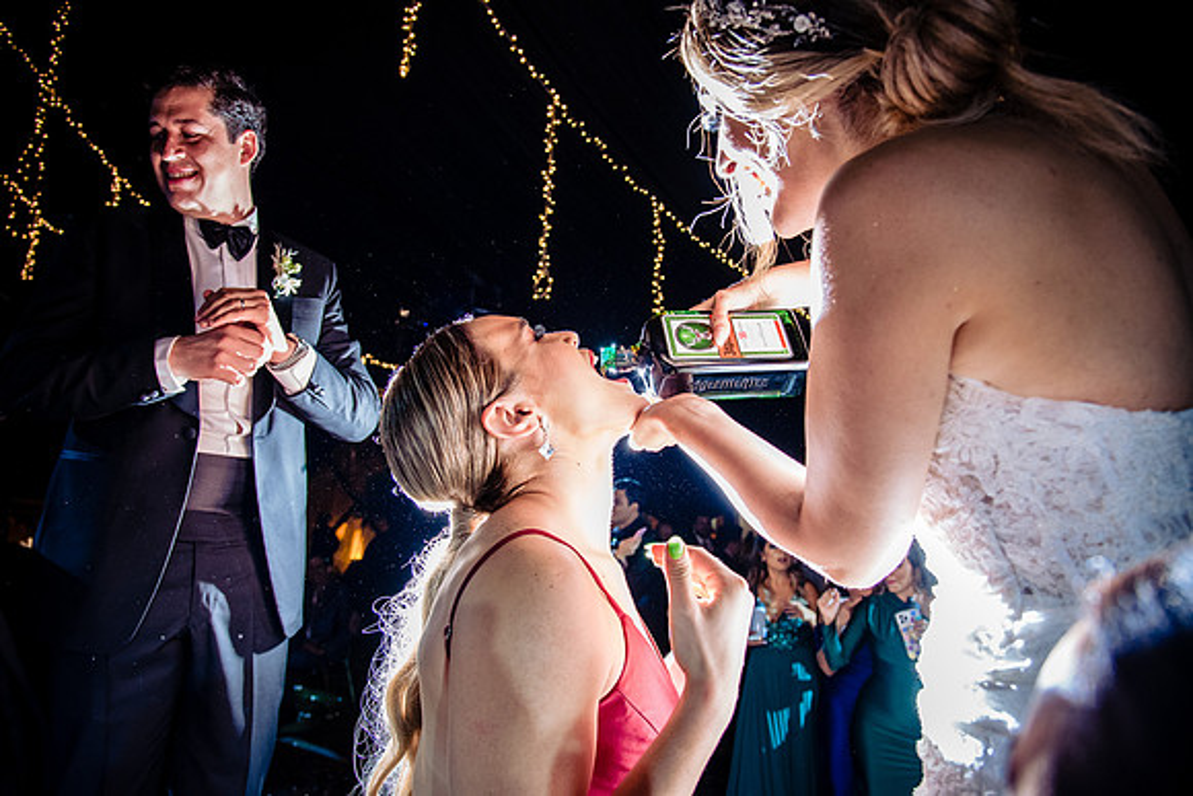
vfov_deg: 53.2
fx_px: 795
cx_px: 596
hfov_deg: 73.7
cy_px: 398
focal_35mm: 24
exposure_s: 1/125
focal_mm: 24
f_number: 5
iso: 2000
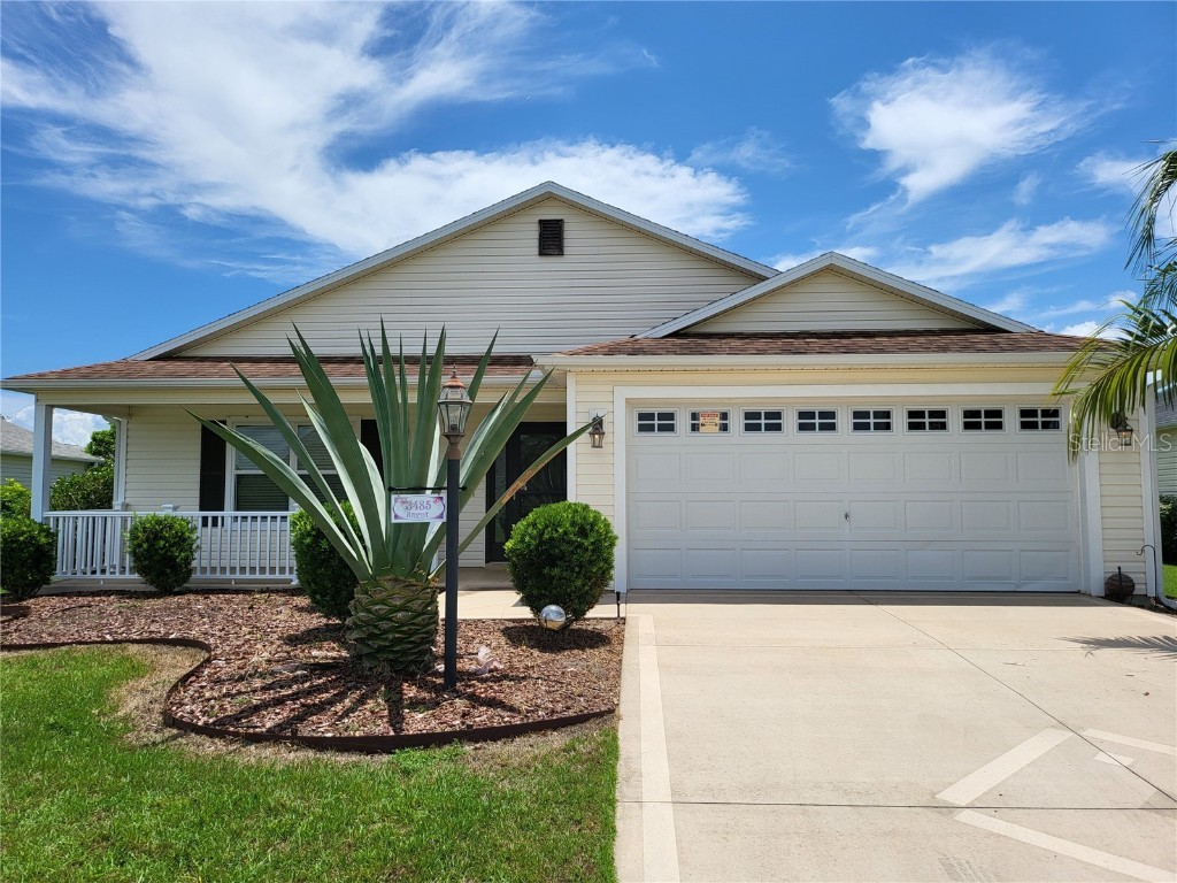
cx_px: 588
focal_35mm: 24
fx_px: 816
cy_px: 442
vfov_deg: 56.8
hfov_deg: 71.6
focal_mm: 5
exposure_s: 1/5000
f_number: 1.8
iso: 40
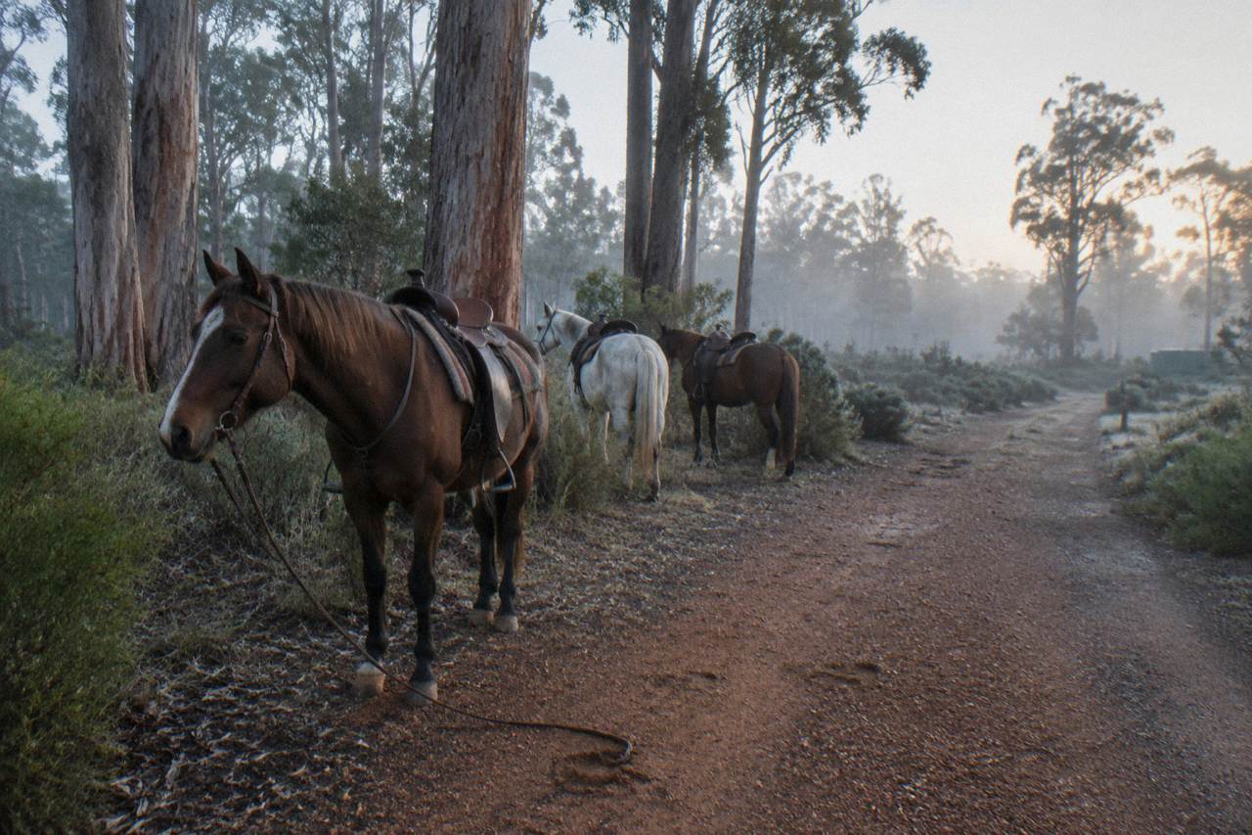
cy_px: 418
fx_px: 2434
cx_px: 626
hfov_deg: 28.8
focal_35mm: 70
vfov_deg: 19.5
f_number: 4.5
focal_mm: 70
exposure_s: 1/1250
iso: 500
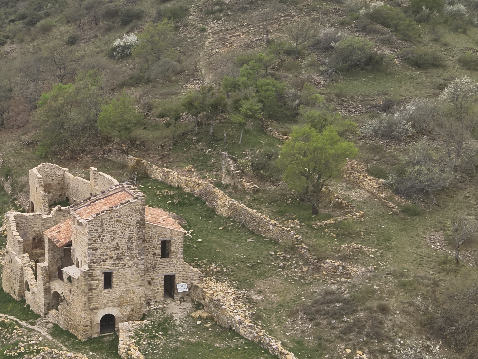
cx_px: 91
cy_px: 147
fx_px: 704
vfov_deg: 28.5
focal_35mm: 51
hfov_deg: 36.1
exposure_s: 1/500
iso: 100
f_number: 2.8
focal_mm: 4.4
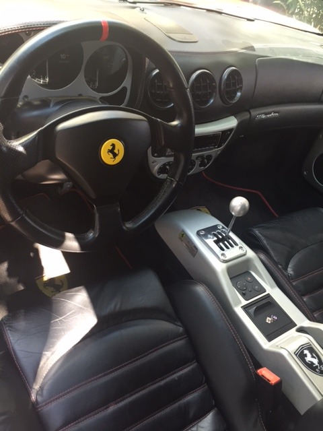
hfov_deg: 48.2
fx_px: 361
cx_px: 162
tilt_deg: -38.0
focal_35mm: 29
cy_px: 216
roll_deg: -12.5
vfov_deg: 61.7
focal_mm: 4.15
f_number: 2.2
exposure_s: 1/30
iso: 40
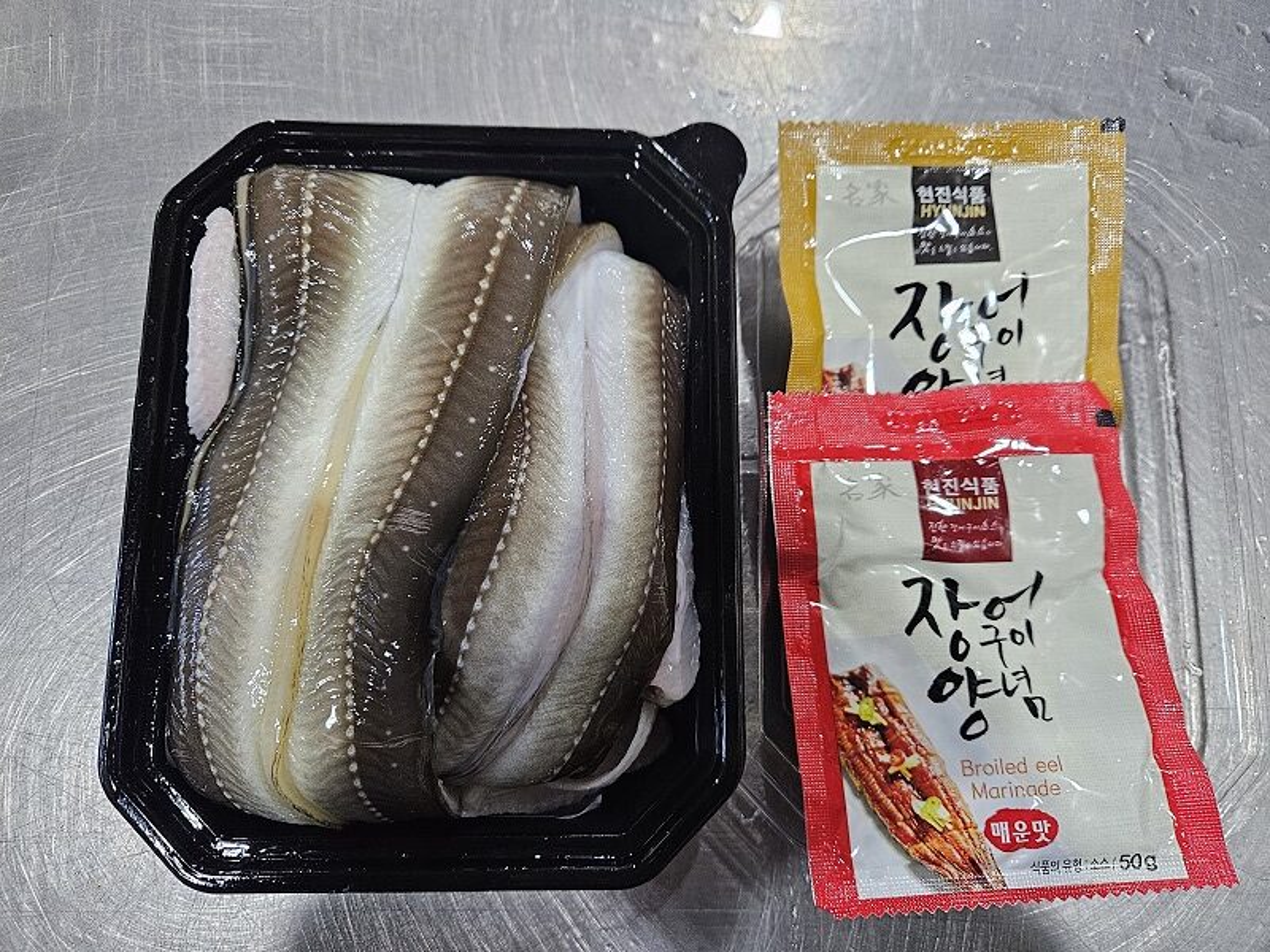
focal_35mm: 23
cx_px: 635
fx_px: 844
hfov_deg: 73.9
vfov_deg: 58.9
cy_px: 476
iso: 640
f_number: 1.8
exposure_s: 1/120
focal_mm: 5.4
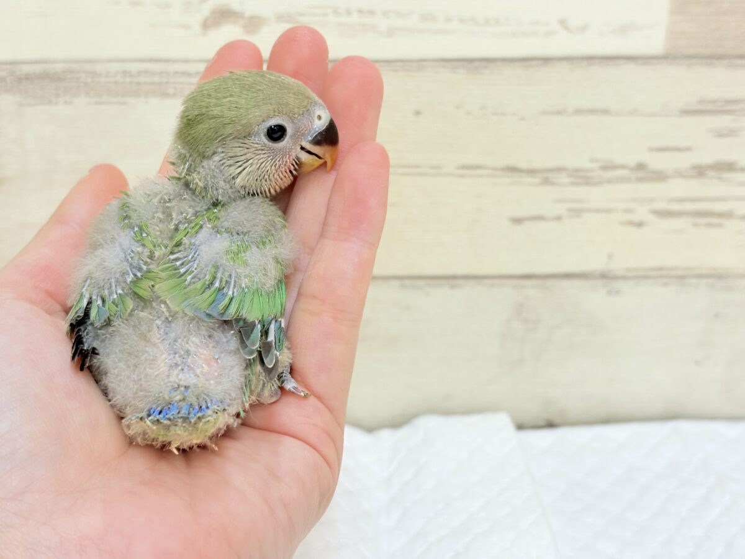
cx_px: 372
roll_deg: +0.4
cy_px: 280
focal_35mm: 52
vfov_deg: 28.0
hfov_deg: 36.8
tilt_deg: -19.7
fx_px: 1119
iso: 64
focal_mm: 5.96
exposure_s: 1/50
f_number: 1.6
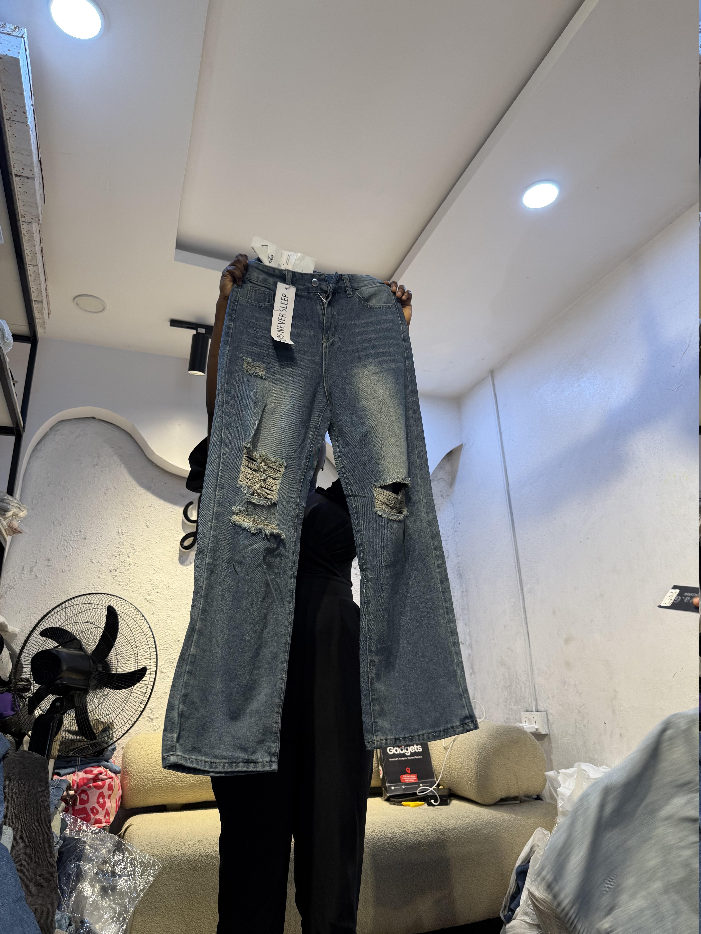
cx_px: 350
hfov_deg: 56.8
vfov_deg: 71.6
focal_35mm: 24
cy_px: 467
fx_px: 648
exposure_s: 1/100
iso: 64
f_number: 1.78
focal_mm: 6.76
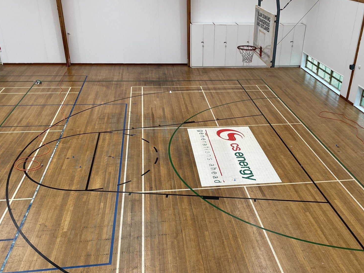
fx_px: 379
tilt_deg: -30.1
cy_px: 179
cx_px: 219
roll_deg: -1.9
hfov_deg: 51.0
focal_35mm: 36
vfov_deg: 39.2
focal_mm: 4.2
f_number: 1.6
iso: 32
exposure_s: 1/185
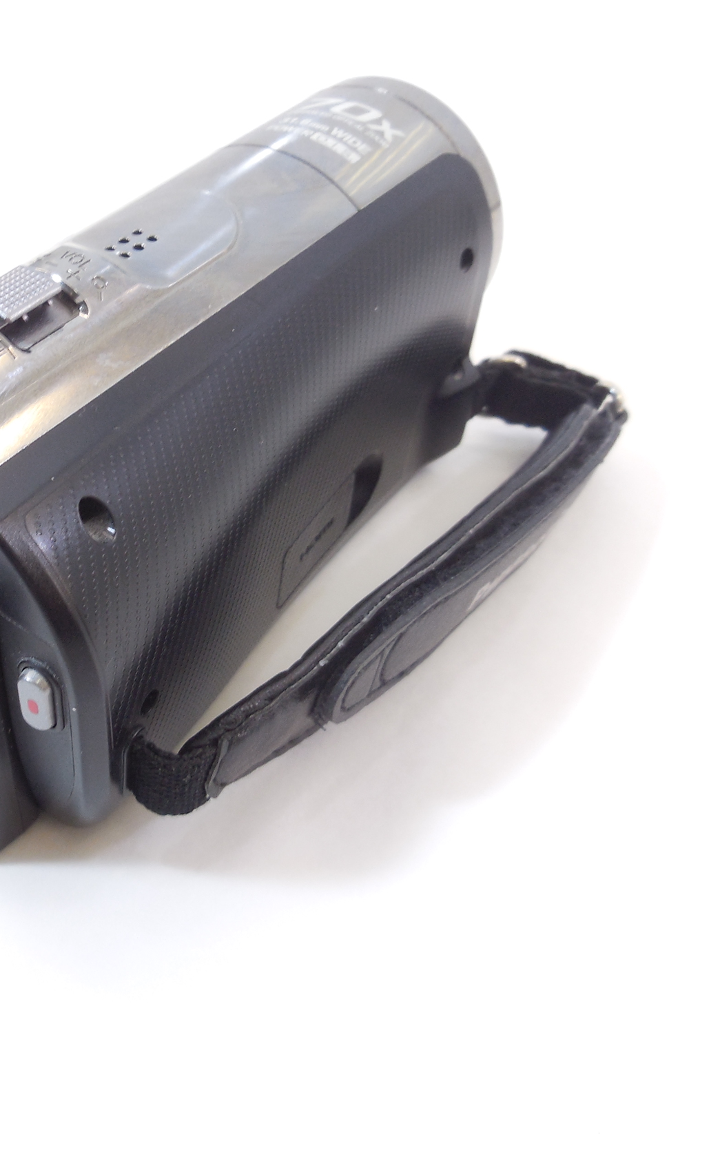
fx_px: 1130
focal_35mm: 36
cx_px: 176
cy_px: 582
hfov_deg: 34.6
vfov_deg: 54.0
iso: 125
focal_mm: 4.5
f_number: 3.1
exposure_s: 1/30
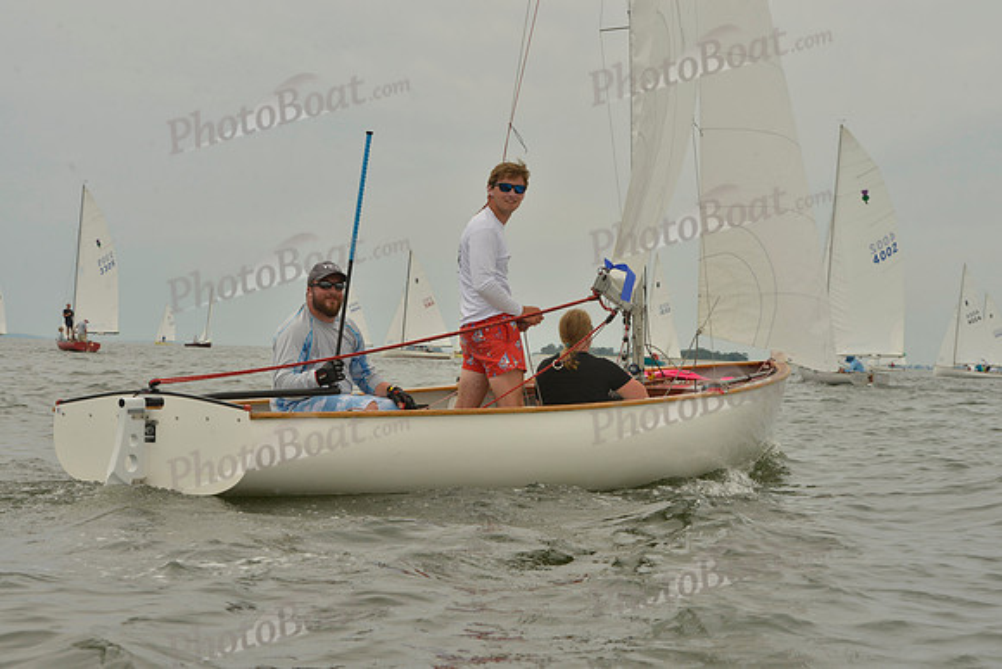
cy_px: 334
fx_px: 1949
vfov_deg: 19.5
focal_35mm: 70
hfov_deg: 28.8
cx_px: 501
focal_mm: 70
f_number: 11
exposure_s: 1/800
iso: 400
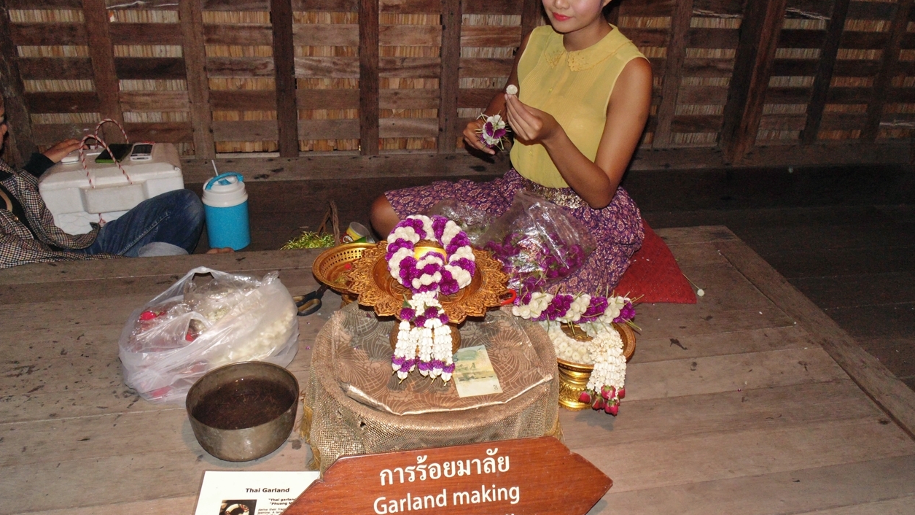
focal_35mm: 30
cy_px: 245
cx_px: 459
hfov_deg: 64.3
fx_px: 728
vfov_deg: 38.9
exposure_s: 1/40
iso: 200
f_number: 3.2
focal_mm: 4.8
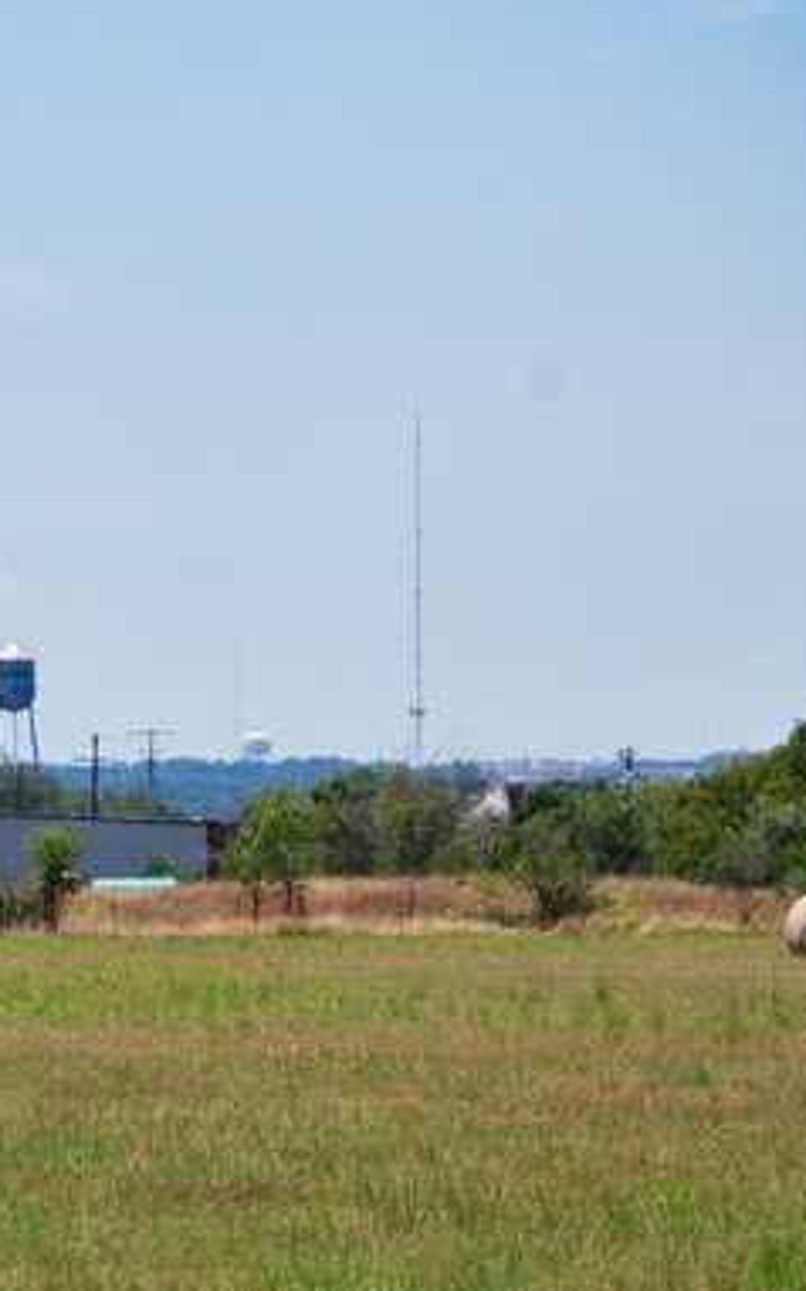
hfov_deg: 3.8
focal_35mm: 347
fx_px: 12195
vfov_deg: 6.1
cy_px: 657
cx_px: 44
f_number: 6
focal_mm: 135
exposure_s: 1/1000
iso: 200
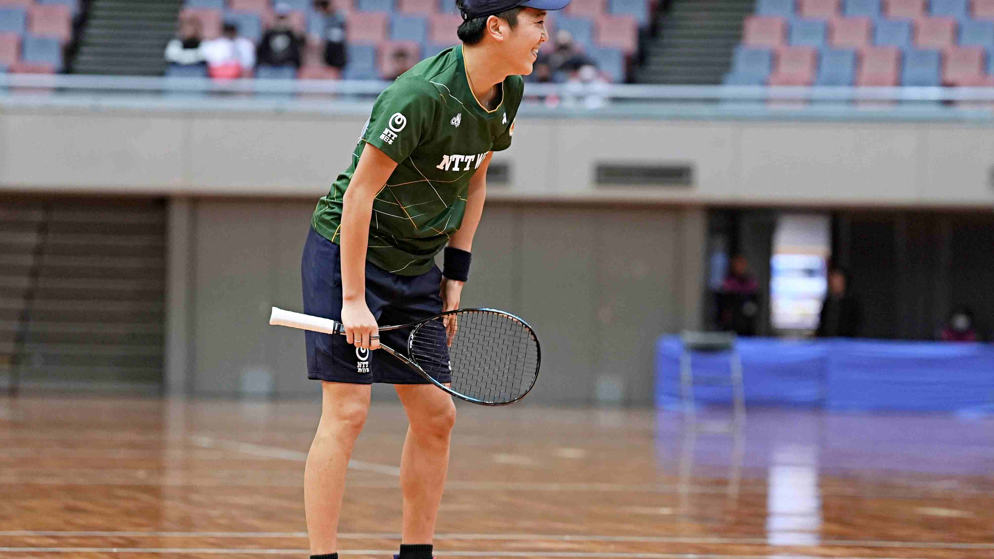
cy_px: 284
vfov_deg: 6.0
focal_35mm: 203
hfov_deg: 10.6
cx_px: 498
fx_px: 5350
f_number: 2.8
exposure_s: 1/400
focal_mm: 129
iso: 1600
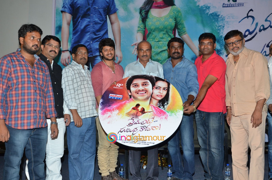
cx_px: 136
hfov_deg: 57.3
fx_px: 249
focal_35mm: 33
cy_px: 90
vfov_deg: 39.8
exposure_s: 1/125
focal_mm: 22
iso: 500
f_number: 5.6
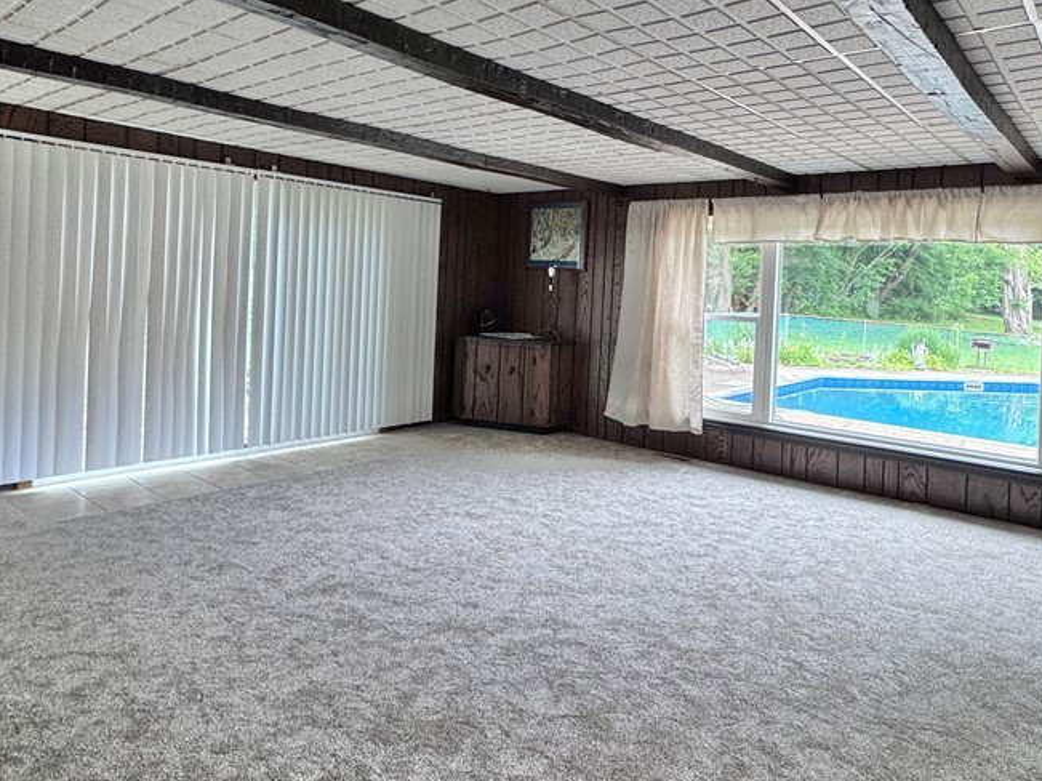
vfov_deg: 60.8
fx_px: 662
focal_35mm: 22
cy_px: 332
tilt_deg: -4.9
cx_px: 599
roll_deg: -2.7
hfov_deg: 75.9
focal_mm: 2.22
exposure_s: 1/120
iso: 100
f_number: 2.2
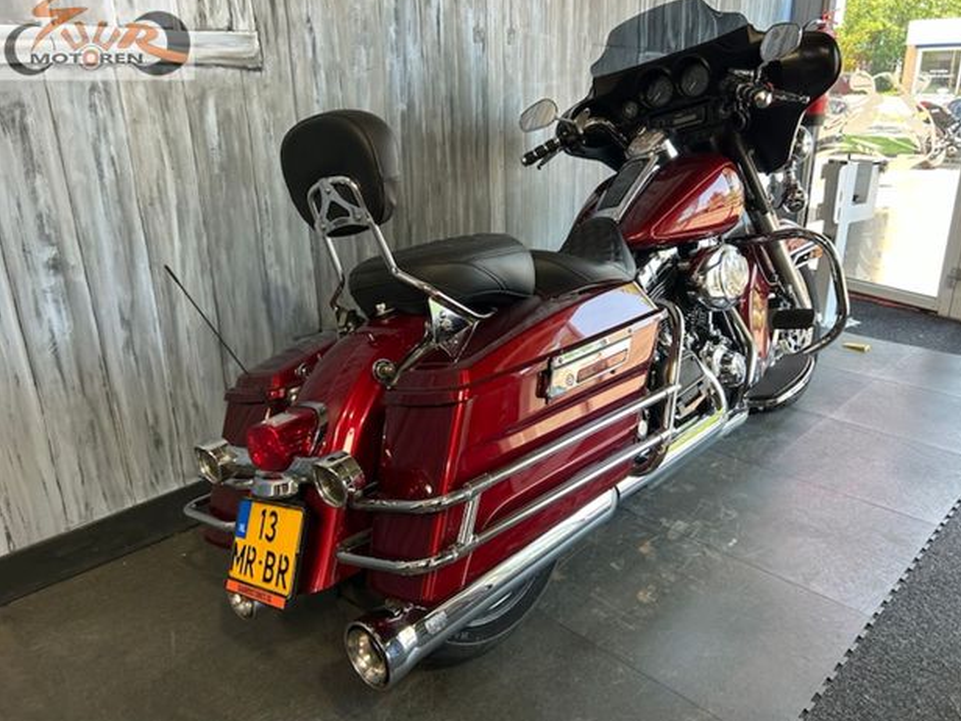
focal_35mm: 27
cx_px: 498
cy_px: 357
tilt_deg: -19.7
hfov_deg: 65.3
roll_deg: +2.1
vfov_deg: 51.4
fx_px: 750
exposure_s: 1/121
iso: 64
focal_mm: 5.7
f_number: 1.5
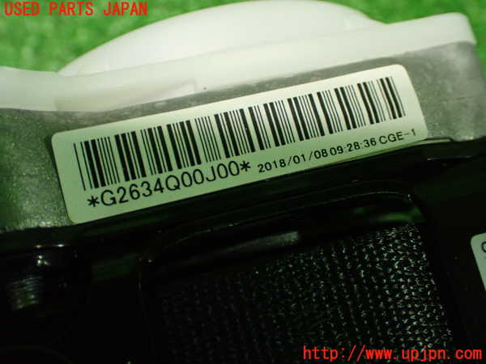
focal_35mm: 44
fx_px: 618
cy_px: 182
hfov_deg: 42.9
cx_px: 243
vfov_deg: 32.9
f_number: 2.9
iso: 800
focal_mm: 7.84
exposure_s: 1/60
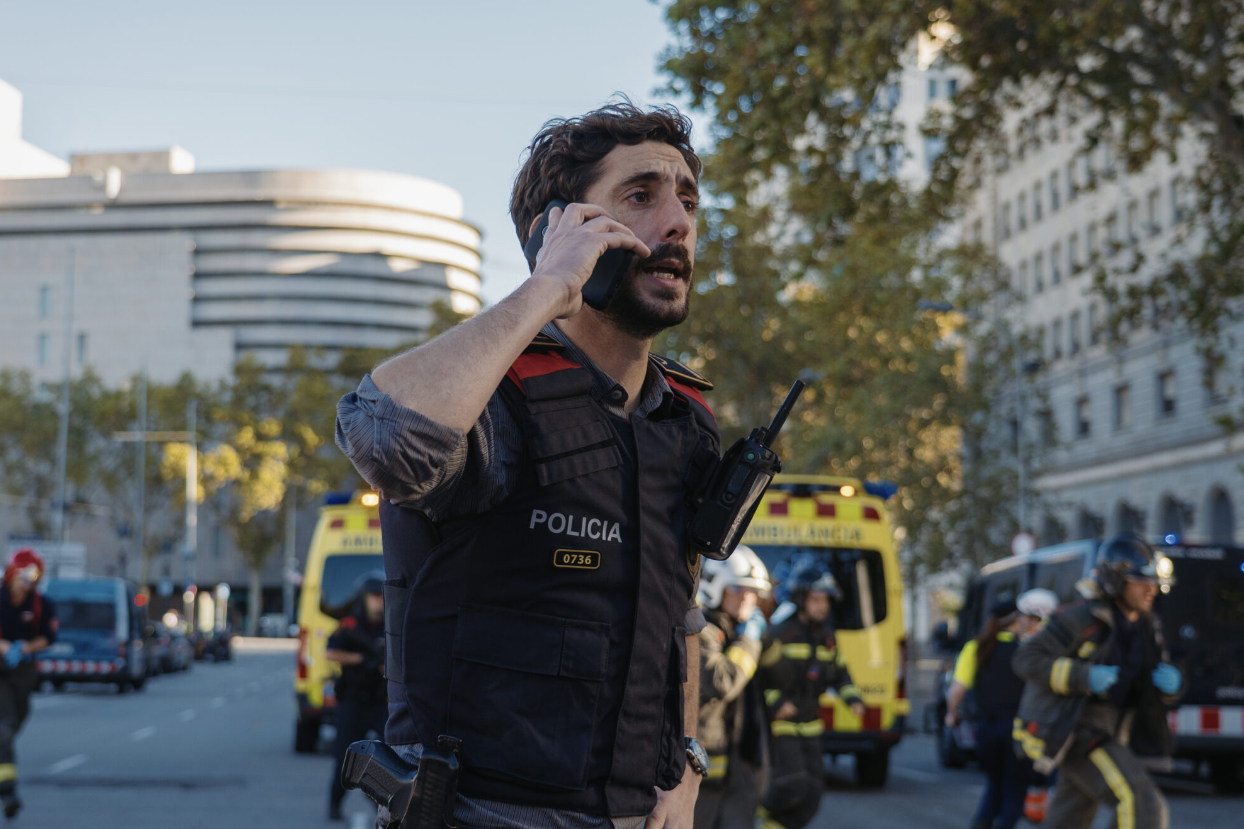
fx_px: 1970
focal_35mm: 57
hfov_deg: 35.0
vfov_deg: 23.8
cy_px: 457
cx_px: 587
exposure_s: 1/800
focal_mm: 44
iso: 400
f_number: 4
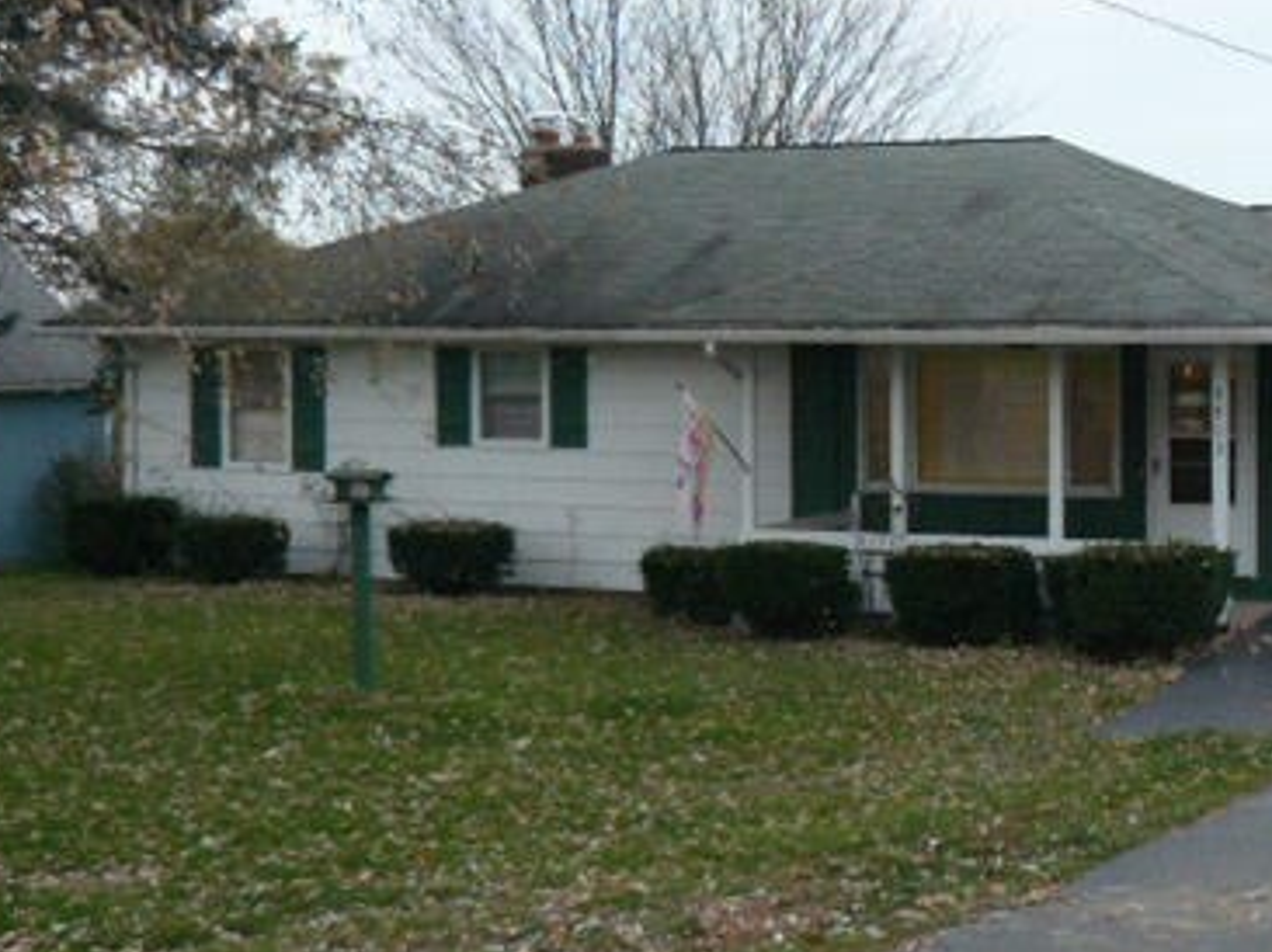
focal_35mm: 63
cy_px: 295
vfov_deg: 23.1
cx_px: 1004
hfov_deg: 30.1
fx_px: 2313
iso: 200
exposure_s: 1/15
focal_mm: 6
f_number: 2.8
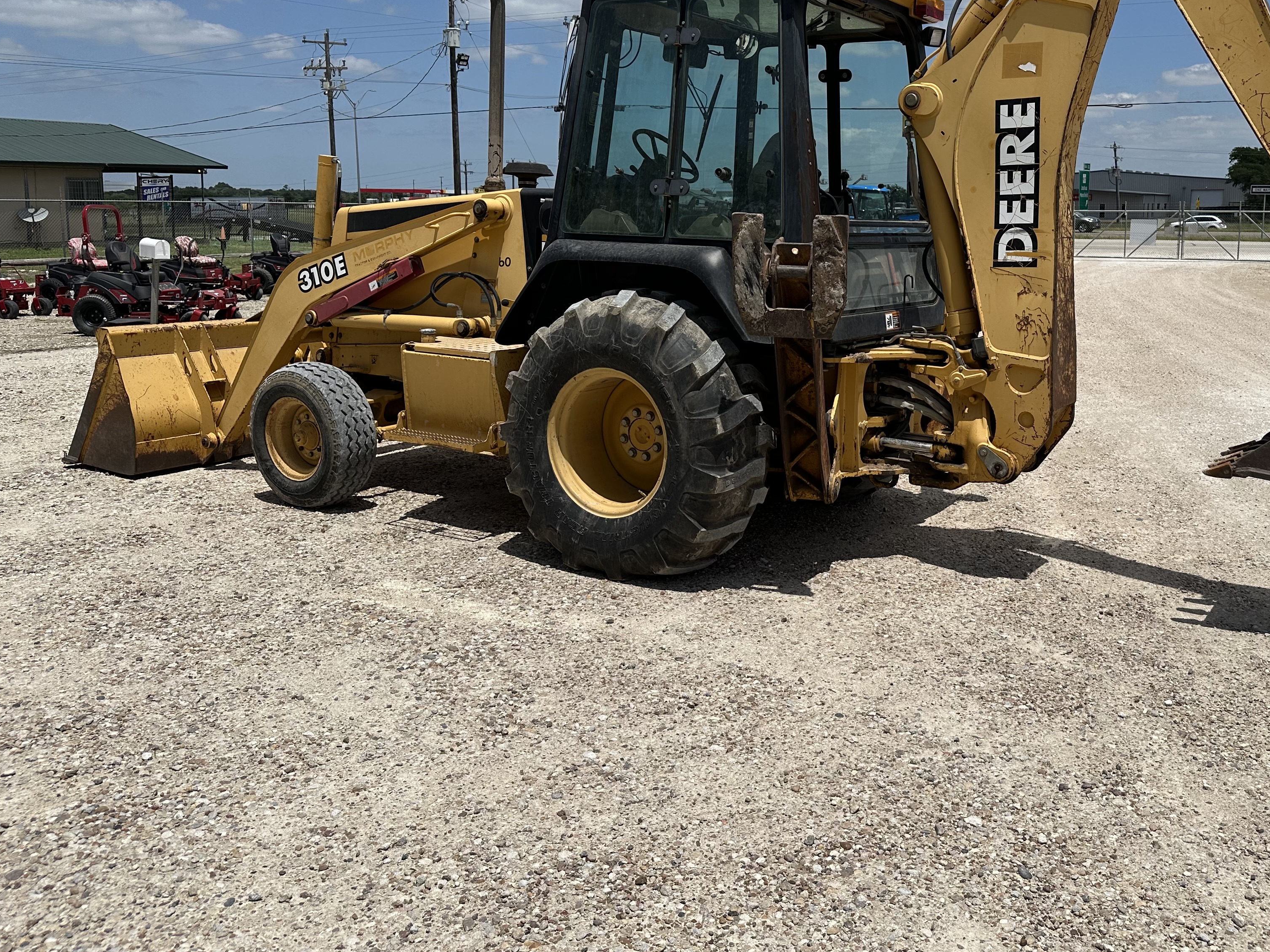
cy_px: 330
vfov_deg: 43.6
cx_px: 814
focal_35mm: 32
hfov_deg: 56.0
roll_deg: -0.9
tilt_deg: -7.6
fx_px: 1174
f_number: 1.78
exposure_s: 1/10753
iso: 80
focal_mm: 6.86
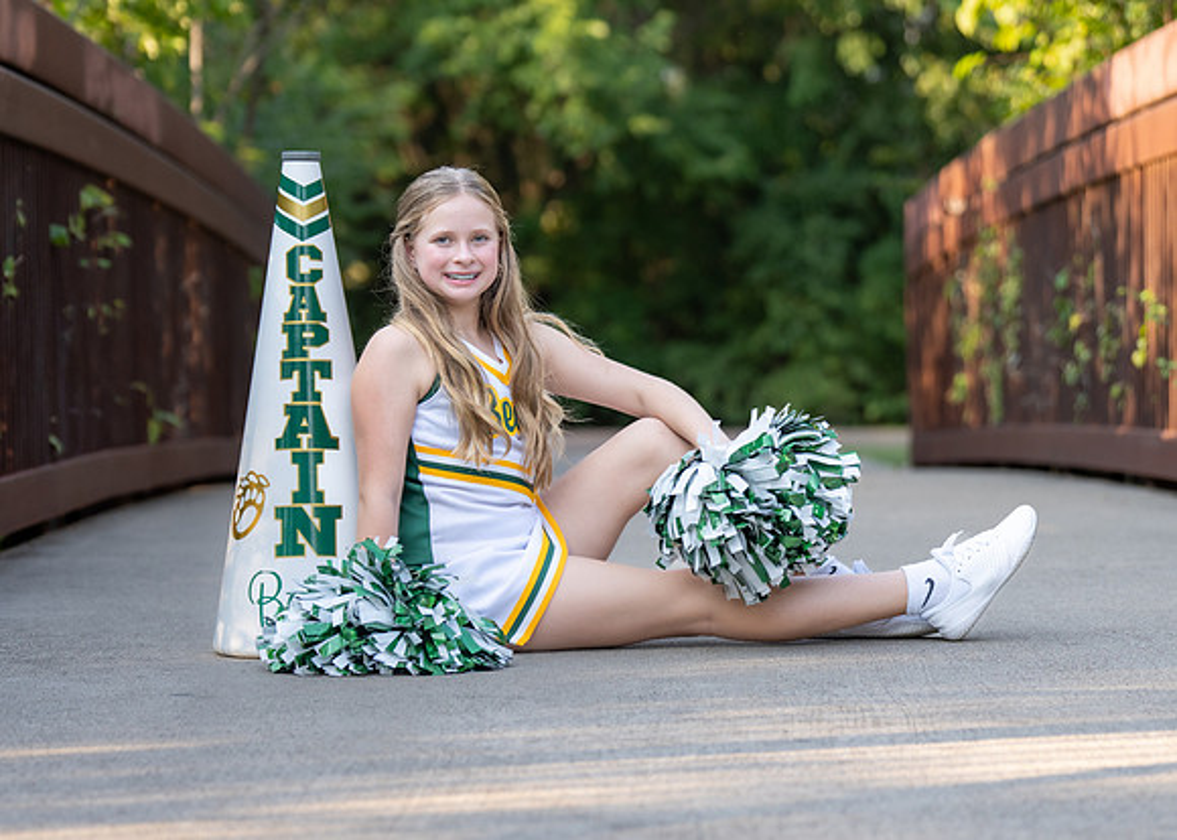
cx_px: 524
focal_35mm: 132
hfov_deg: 15.2
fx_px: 4400
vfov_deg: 10.9
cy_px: 406
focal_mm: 94
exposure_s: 1/800
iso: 320
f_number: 2.8
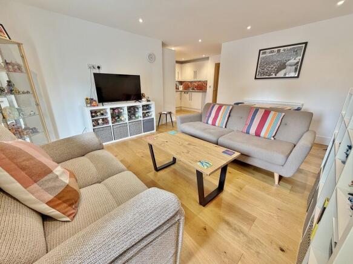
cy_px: 132
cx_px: 176
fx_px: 143
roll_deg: +0.7
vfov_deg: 85.7
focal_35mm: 14
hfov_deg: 102.1
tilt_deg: -18.3
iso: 160
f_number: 2.2
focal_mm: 2.22
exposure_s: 1/50
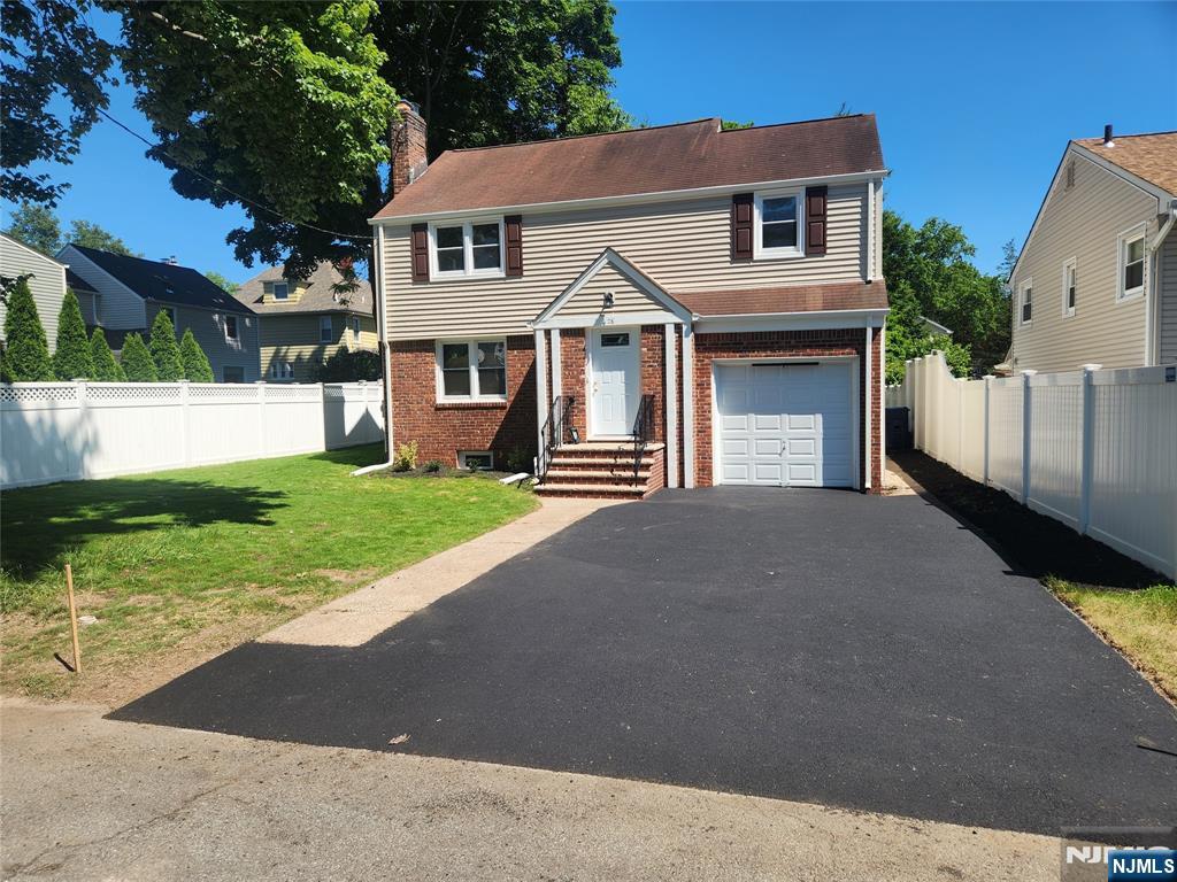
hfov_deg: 73.9
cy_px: 441
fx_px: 782
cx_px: 588
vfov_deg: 58.9
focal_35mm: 23
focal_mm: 5.4
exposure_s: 1/1365
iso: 20
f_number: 1.8
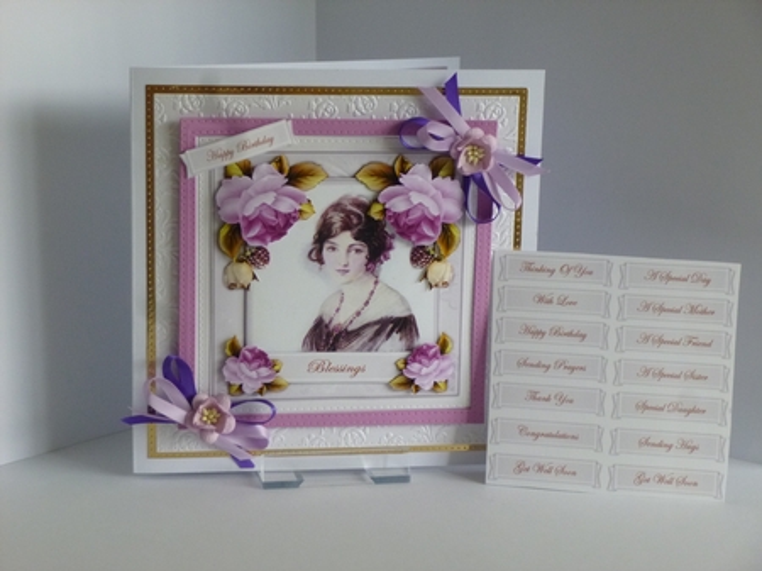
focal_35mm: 73
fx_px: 1606
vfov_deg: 20.1
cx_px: 381
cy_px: 286
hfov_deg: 26.7
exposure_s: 1/80
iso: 400
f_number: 4.7
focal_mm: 13.2
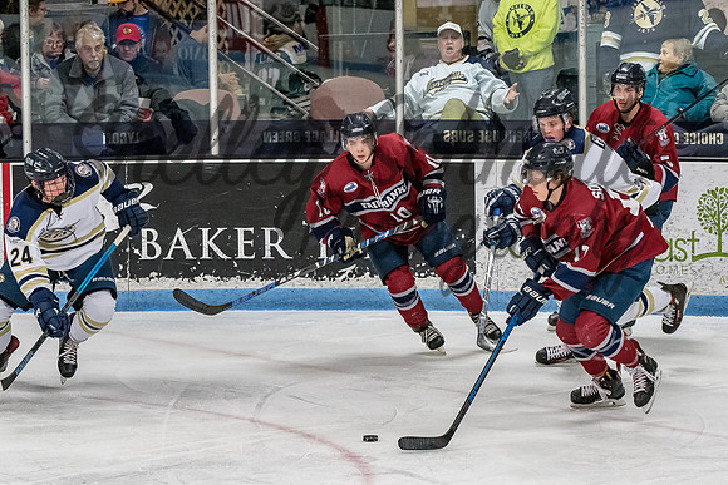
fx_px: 4439
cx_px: 456
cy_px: 240
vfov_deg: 6.3
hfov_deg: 9.4
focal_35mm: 219
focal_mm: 116
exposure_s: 1/800
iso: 4000
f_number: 4
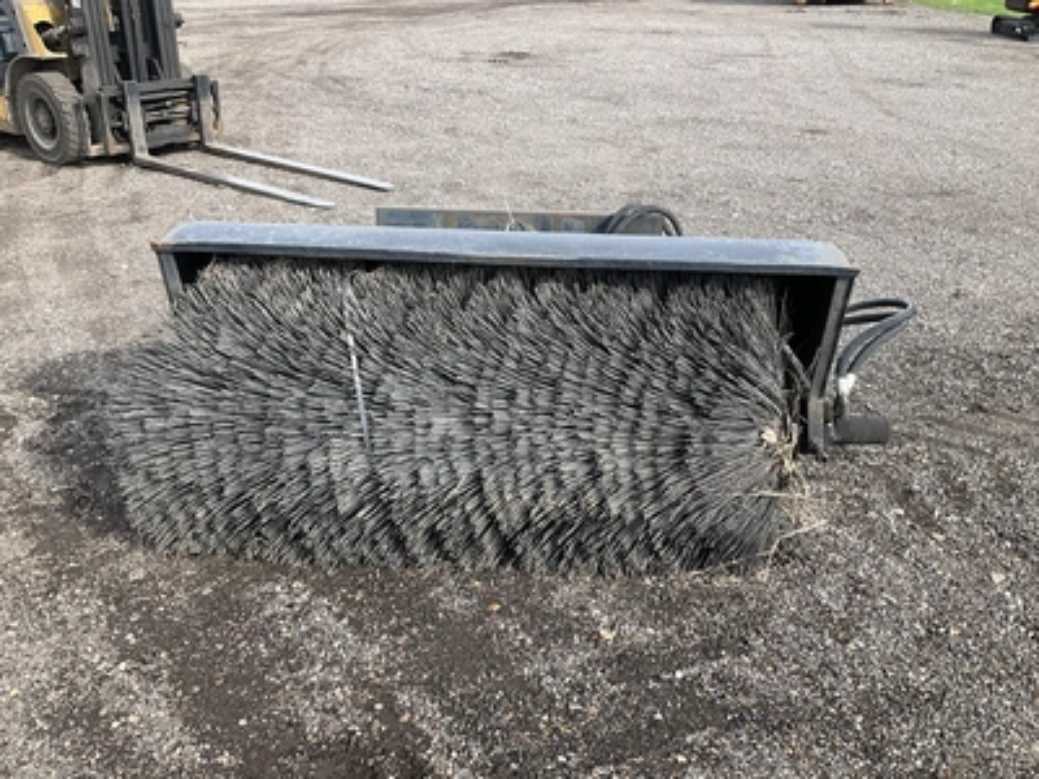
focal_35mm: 29
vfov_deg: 48.2
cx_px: 520
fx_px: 870
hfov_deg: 61.7
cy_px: 390
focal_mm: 3
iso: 25
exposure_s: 1/409
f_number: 1.8
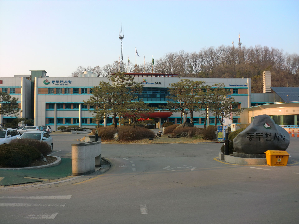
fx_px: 302
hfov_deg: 52.6
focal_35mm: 35
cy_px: 112
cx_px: 150
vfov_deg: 40.7
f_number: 3.1
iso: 64
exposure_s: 1/200
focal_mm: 6.3
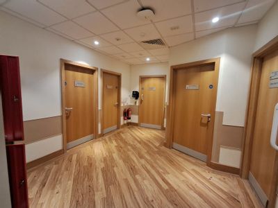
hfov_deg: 94.5
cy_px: 104
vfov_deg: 78.1
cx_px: 139
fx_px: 128
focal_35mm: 16
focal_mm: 1.64
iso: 320
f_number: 2.2
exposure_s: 1/25
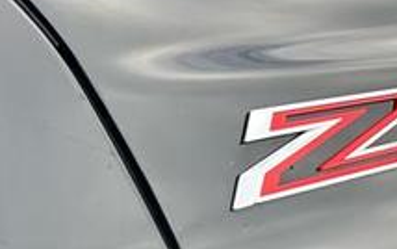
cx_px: 406
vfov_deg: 20.0
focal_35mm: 65
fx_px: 704
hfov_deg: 29.2
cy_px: 126
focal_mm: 5.7
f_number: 1.5
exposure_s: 1/466
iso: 50
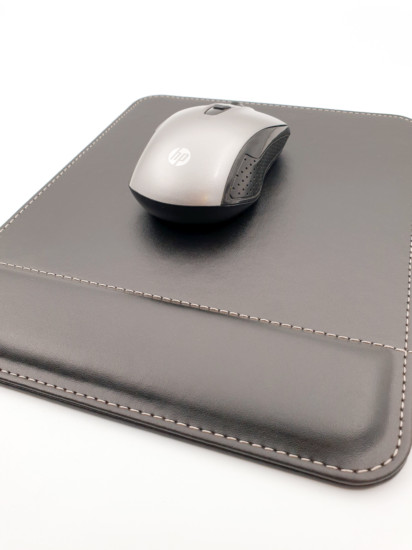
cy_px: 280
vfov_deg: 65.3
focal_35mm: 27
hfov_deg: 51.3
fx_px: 428
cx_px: 200
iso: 50
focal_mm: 4.3
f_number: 2.4
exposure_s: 1/125
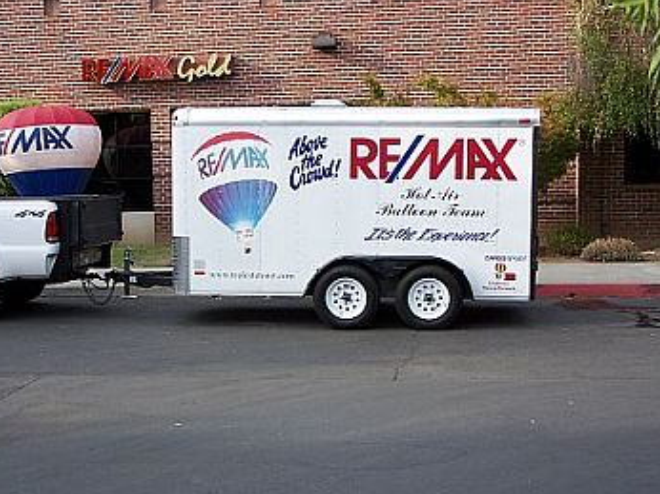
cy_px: 277
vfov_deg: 24.8
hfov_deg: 32.7
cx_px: 299
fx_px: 1124
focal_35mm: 59
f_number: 3.2
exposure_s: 1/250
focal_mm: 8.5
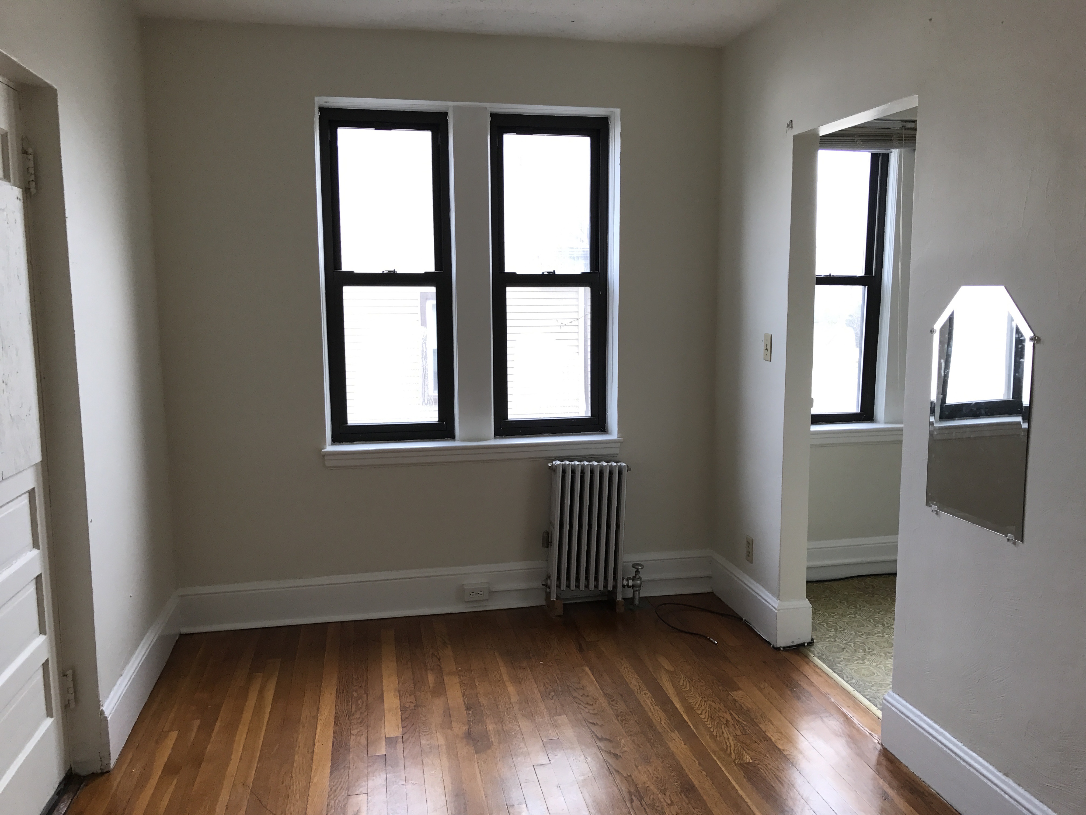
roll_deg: +1.0
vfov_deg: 49.7
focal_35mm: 28
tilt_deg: -7.8
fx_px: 878
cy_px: 408
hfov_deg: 63.4
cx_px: 543
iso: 32
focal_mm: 3.99
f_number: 1.8
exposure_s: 1/60
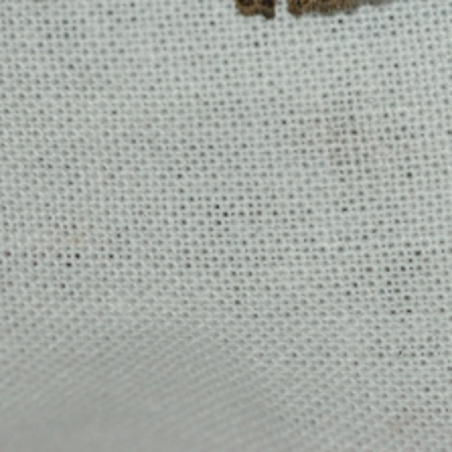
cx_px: 422
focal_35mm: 578
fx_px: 8536
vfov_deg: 3.0
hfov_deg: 3.0
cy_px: -180
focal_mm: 105
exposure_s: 1/60
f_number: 6.3
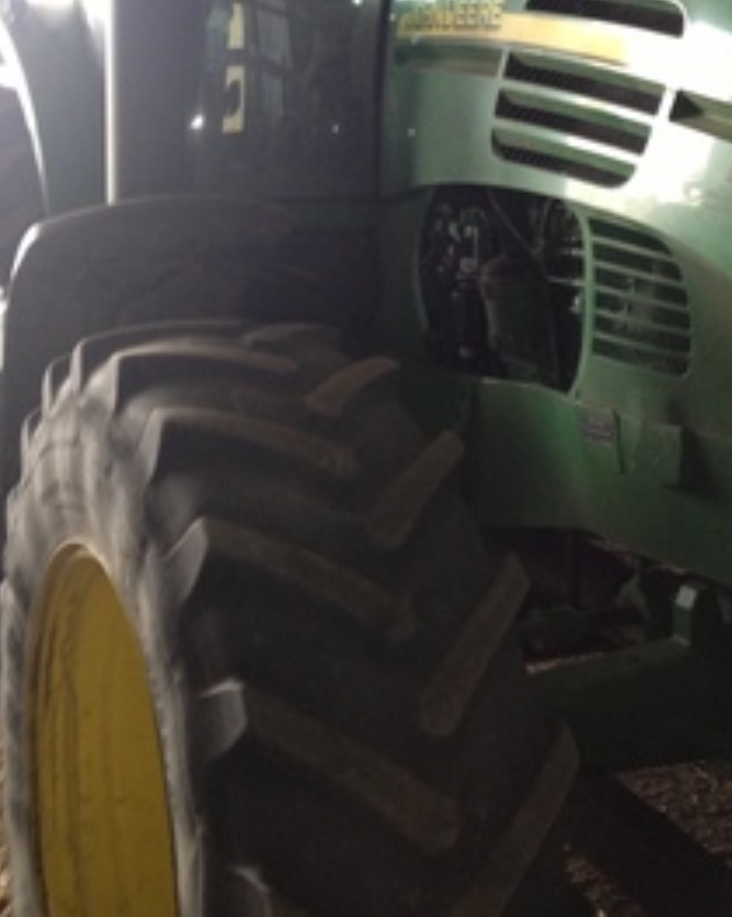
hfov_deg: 28.6
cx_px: 383
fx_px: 1437
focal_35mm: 53
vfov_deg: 34.5
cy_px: 209
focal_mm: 4.28
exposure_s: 1/20
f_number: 2.4
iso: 125
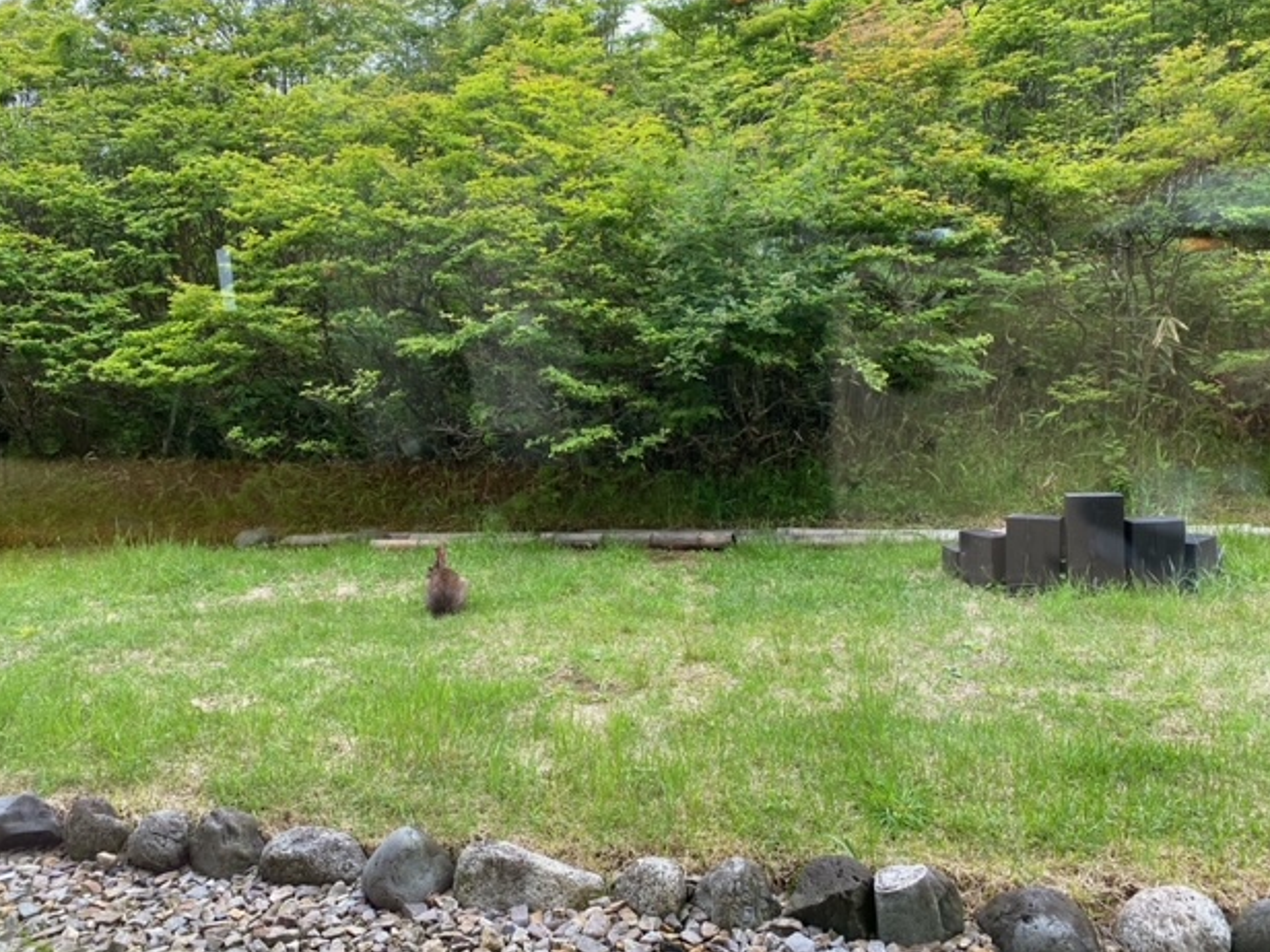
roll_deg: +3.2
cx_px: 616
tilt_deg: -6.0
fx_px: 991
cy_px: 470
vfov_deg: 51.4
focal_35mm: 27
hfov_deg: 65.3
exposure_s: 1/121
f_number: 1.8
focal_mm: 4.25
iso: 50
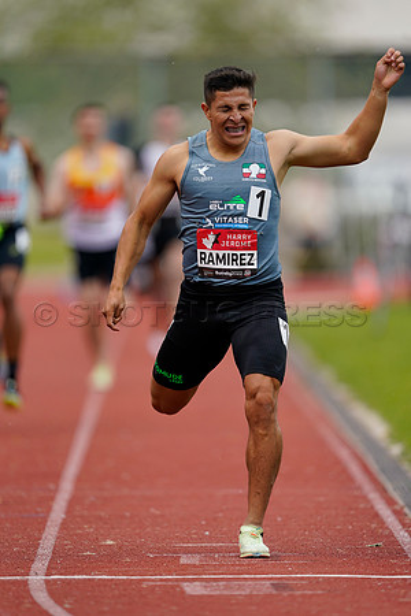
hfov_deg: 2.3
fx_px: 10274
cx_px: 206
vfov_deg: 3.4
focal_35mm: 600
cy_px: 308
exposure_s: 1/640
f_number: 4
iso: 320
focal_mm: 600
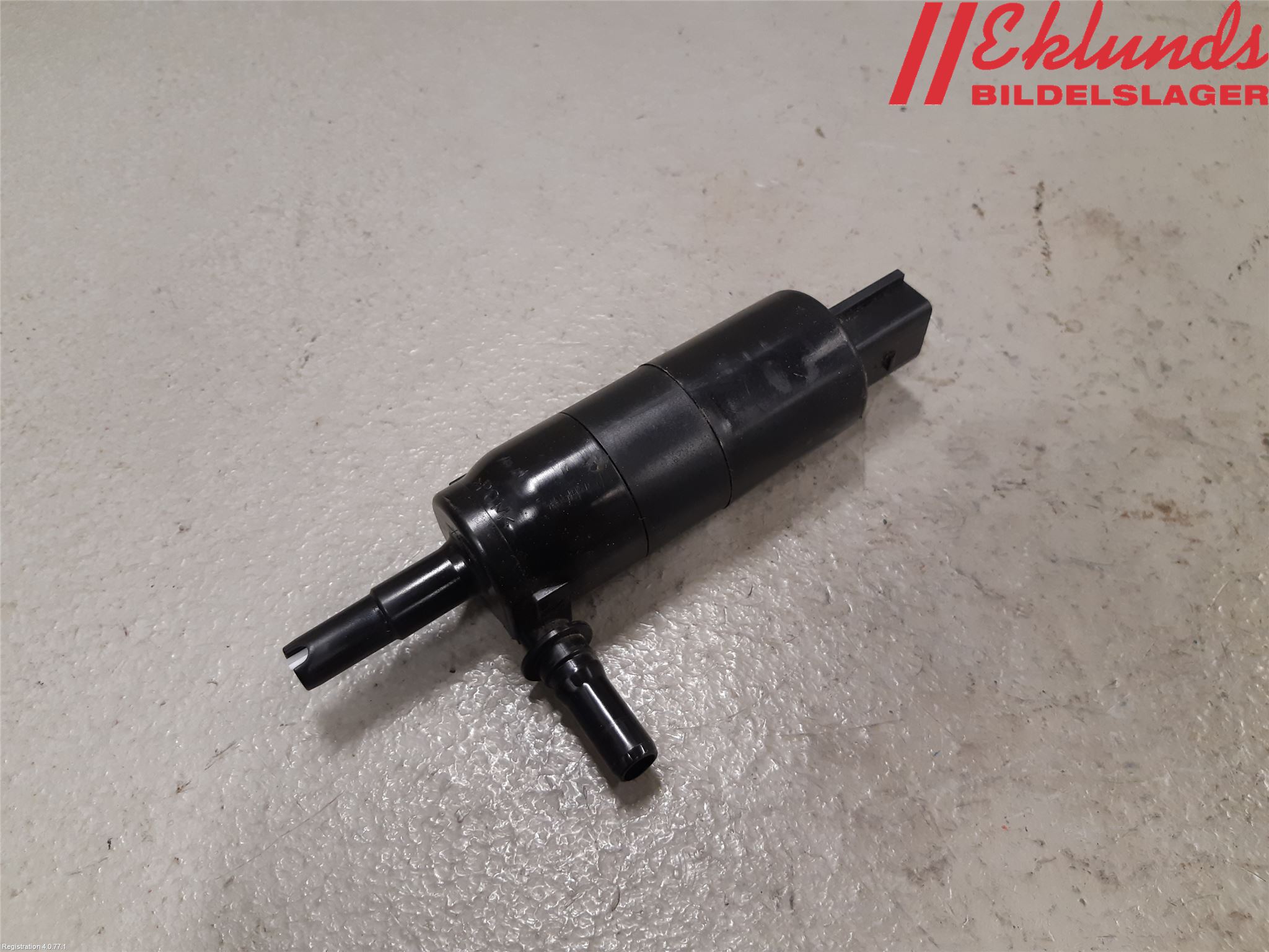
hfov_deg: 67.3
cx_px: 634
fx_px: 953
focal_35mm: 26
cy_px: 476
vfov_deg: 53.1
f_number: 1.7
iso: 125
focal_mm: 3.93
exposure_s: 1/50
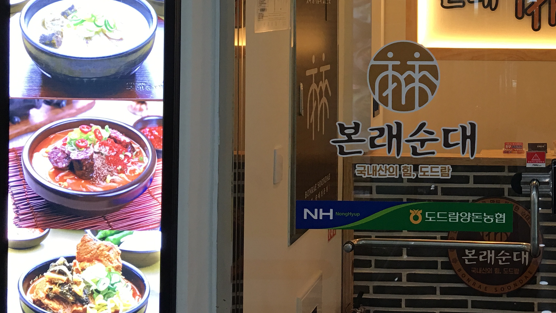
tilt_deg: -1.0
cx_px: 512
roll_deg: -1.2
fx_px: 870
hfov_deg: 33.4
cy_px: 26
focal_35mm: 59
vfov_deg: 20.0
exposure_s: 1/30
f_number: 2.2
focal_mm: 4.15
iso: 25
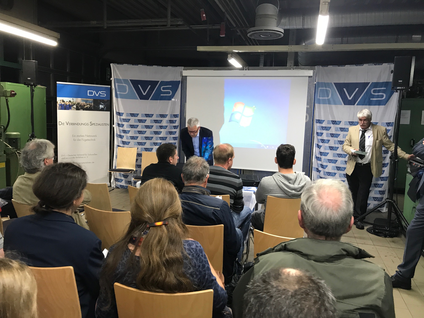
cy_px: 159
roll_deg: -2.5
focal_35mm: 28
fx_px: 343
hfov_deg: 63.4
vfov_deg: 49.7
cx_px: 212
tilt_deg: -6.5
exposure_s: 1/17
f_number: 1.8
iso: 64
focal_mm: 3.99
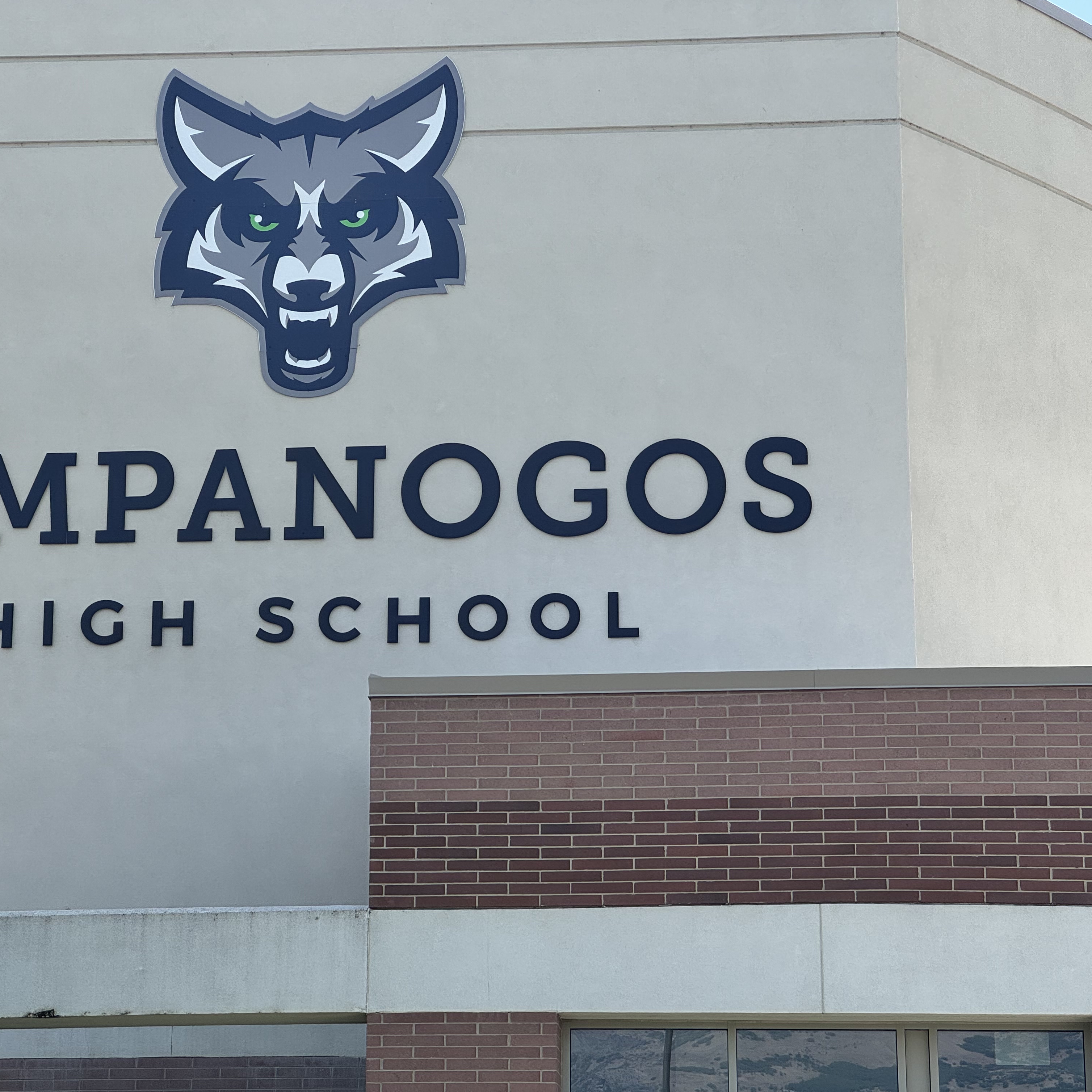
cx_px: 449
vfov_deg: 19.1
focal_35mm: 91
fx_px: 3248
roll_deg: -0.1
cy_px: 545
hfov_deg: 19.1
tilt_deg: +15.0
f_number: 2.8
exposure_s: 1/570
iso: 25
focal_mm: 9
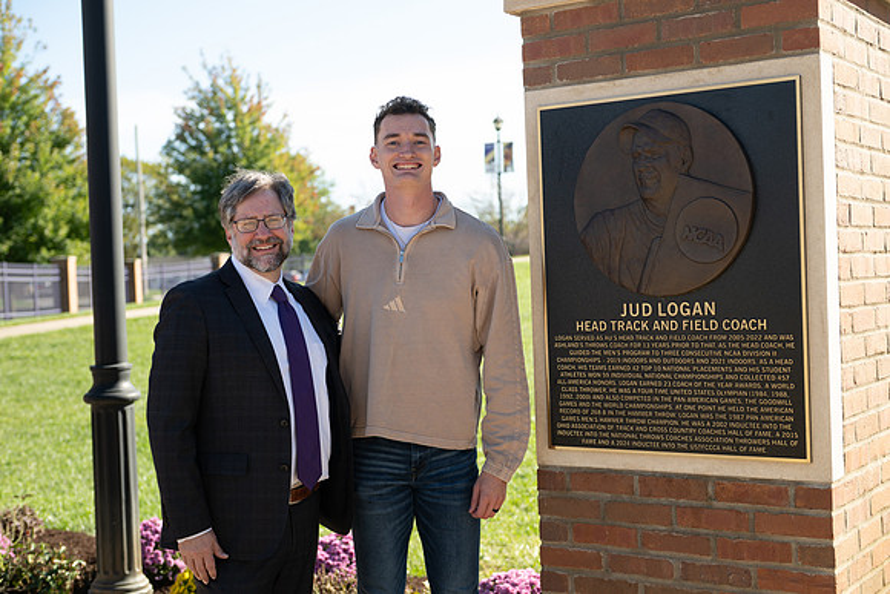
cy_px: 297
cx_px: 445
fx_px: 1236
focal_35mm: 50
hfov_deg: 39.6
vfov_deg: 27.0
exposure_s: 1/200
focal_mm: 50
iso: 50
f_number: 3.5
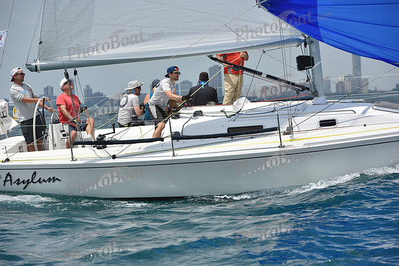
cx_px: 200
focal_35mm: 185
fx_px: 2051
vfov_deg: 7.4
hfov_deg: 11.1
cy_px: 133
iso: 250
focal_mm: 185
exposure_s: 1/1250
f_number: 9
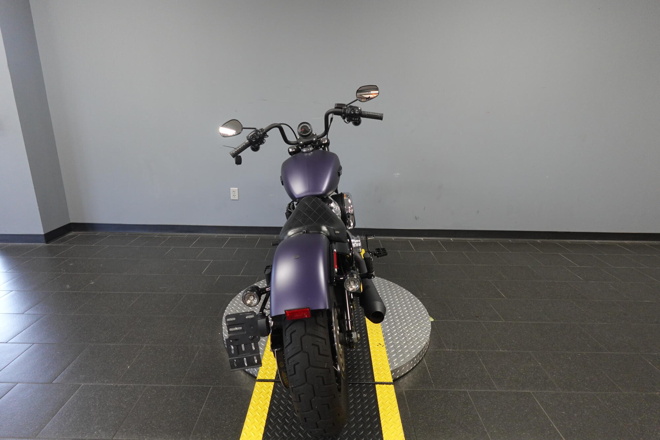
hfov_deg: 84.0
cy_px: 220
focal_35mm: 20
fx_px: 367
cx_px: 330
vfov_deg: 61.9
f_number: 2
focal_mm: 7.6
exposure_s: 1/80
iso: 640
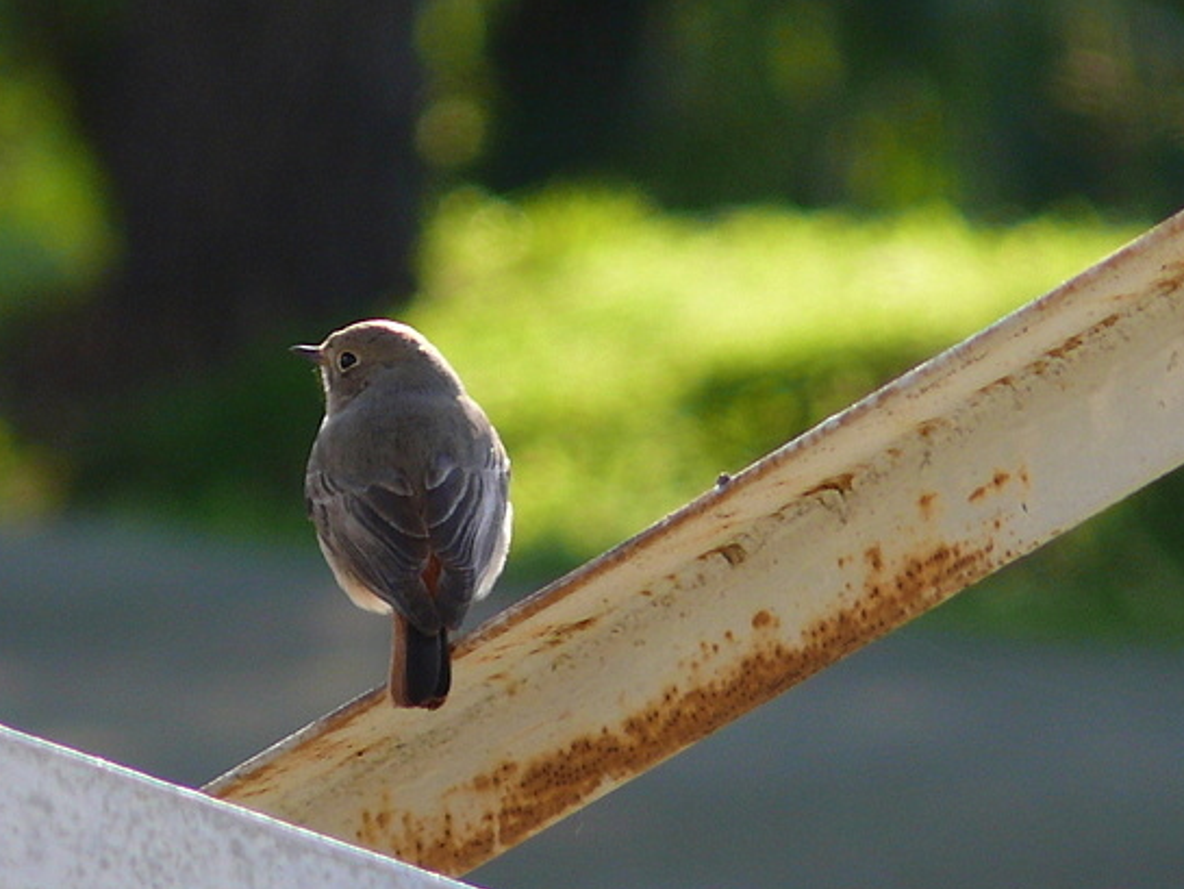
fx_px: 21108
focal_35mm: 617
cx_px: 385
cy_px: 249
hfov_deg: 3.2
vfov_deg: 2.4
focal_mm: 88.8
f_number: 4
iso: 100
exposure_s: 1/100
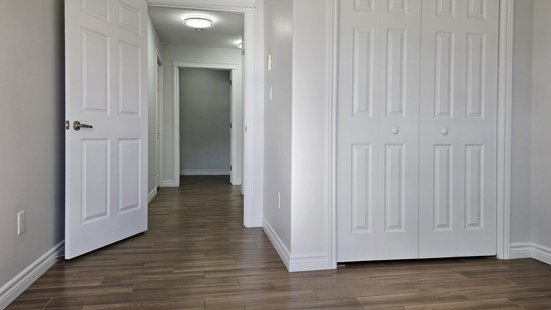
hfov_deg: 67.9
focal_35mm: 28
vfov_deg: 41.5
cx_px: 281
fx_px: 409
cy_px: 142
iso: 16
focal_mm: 6.3
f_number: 1.7
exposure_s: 1/120
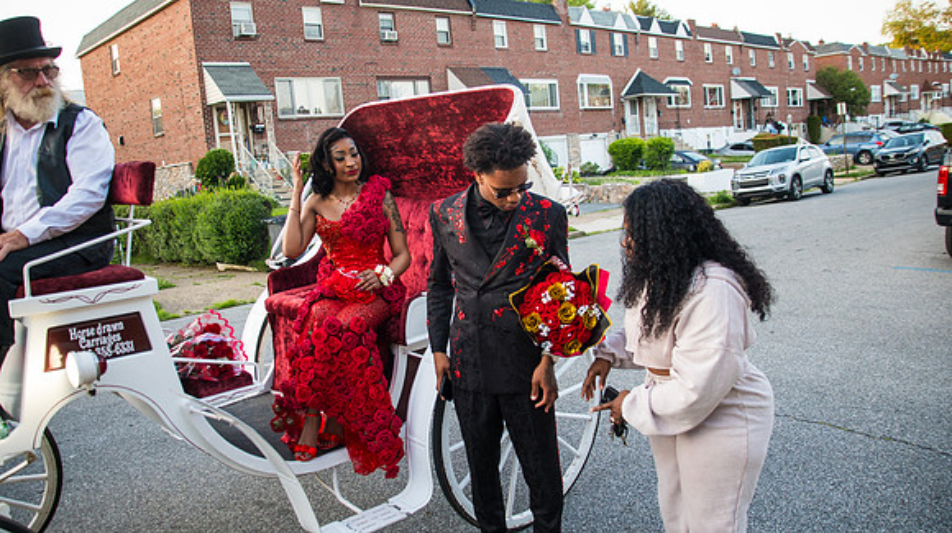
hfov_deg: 63.7
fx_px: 767
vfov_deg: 38.4
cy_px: 266
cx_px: 476
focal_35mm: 30
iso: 800
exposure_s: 1/125
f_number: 3.7
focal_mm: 28
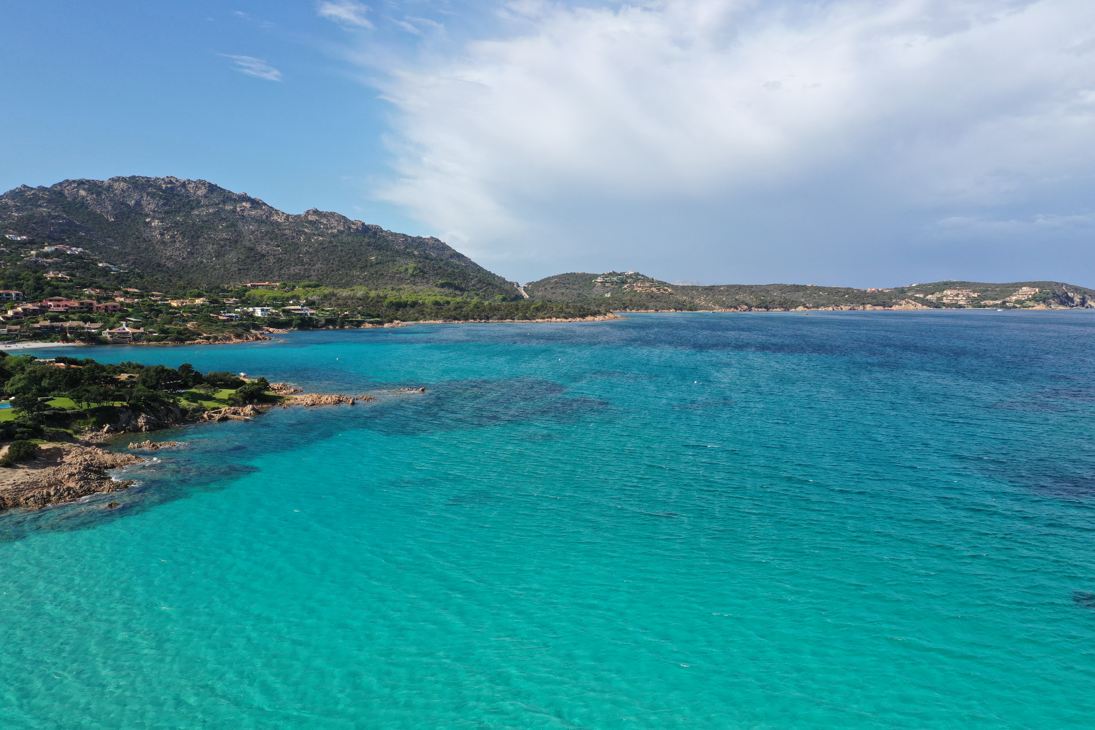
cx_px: 548
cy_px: 365
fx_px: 852
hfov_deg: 65.5
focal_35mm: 28
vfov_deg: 46.4
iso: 100
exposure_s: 1/500
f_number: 5.6
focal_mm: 10.26
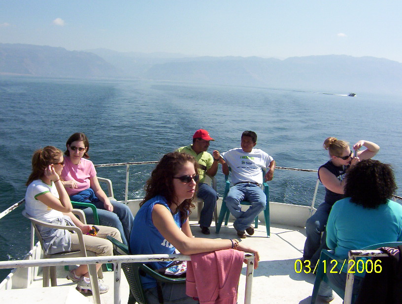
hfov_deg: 51.2
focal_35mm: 36
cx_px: 201
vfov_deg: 39.8
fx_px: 419
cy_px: 152
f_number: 5.24
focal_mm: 5.54
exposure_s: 1/1022
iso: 100
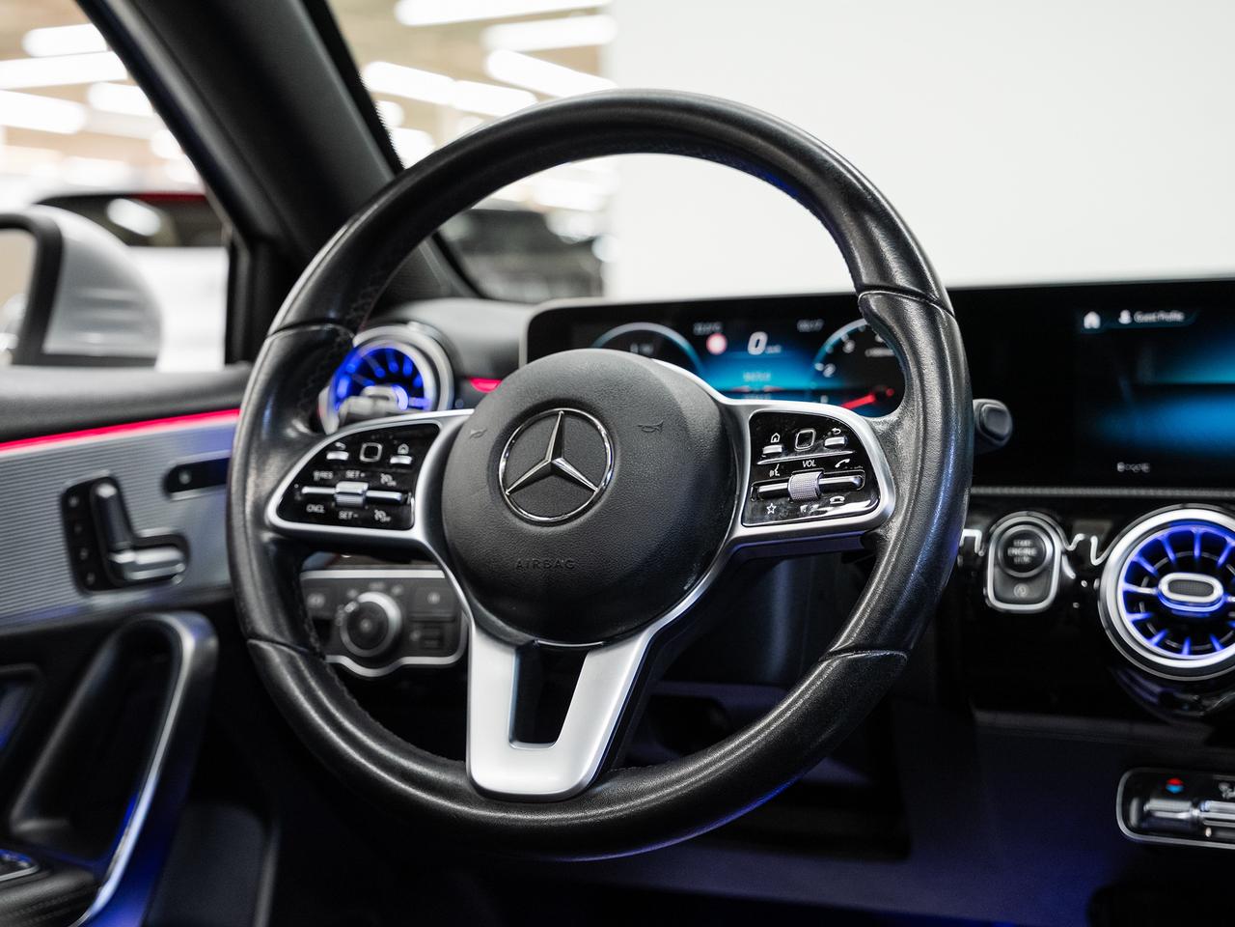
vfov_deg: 28.7
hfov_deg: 37.7
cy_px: 464
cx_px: 618
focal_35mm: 51
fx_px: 1810
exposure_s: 1/50
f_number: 4
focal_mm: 46.9
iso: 1000
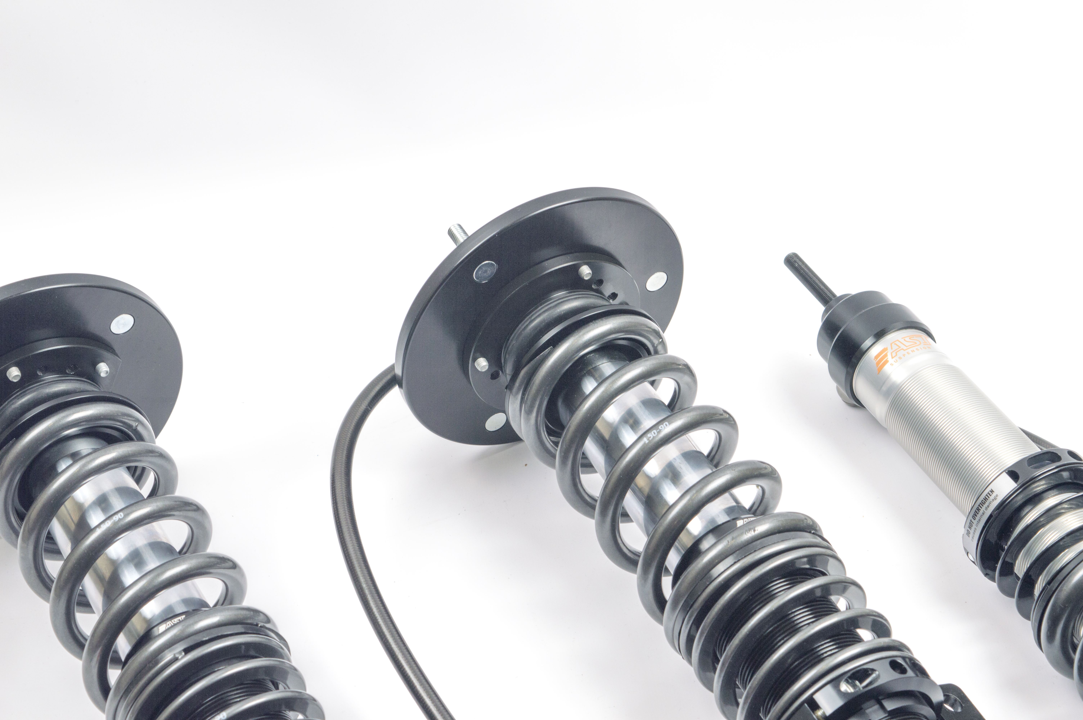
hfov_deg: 26.0
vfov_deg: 17.5
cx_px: 542
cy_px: 360
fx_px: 2344
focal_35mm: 78
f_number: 9
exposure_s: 1/15
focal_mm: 52
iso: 100
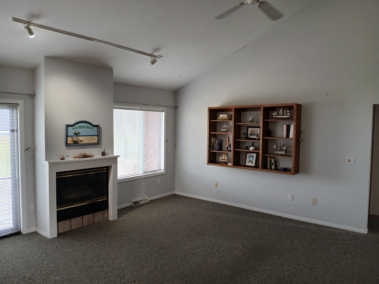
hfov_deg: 67.3
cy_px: 142
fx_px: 285
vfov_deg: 53.1
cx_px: 190
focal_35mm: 26
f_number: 1.8
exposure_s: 1/60
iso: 125
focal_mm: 3.98
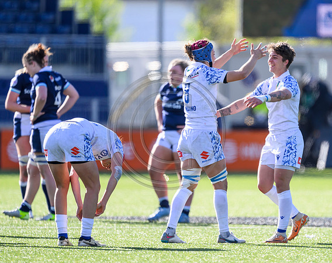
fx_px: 7218
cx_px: 222
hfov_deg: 2.6
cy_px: 130
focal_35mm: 737
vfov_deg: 2.1
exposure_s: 1/1600
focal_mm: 560
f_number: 4
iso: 500
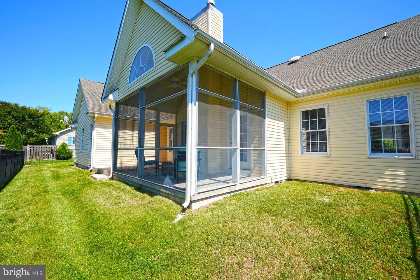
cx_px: 210
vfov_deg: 77.3
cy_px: 140
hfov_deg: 100.4
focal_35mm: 15
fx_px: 175
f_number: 8
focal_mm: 10
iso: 100
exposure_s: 1/200
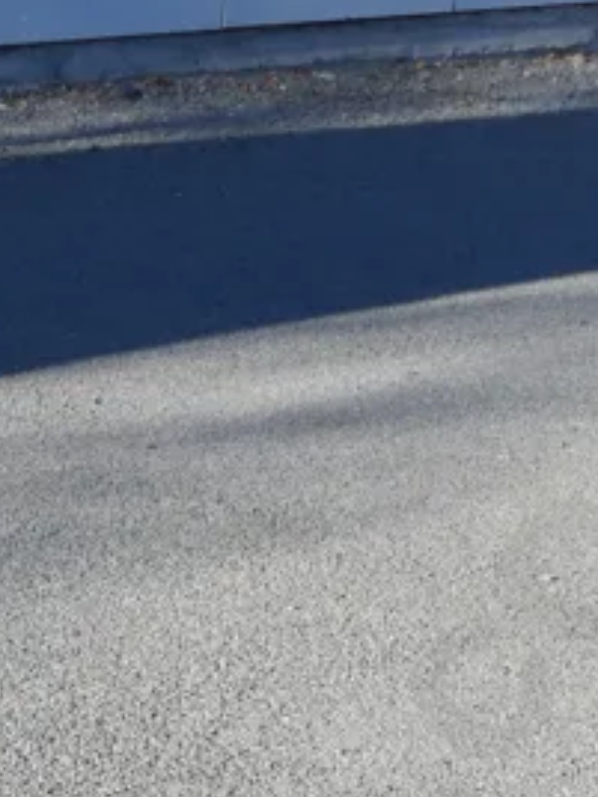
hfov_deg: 13.5
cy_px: 1448
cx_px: -91
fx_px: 2465
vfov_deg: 15.6
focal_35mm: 107
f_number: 6.3
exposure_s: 1/320
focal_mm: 14
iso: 200
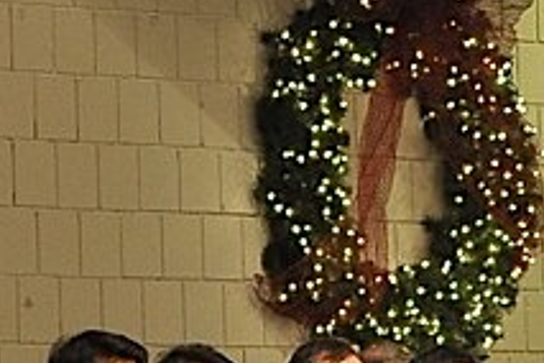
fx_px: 7449
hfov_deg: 4.2
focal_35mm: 493
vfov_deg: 2.8
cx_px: 628
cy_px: 441
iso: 1600
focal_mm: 70
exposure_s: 1/80
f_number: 4
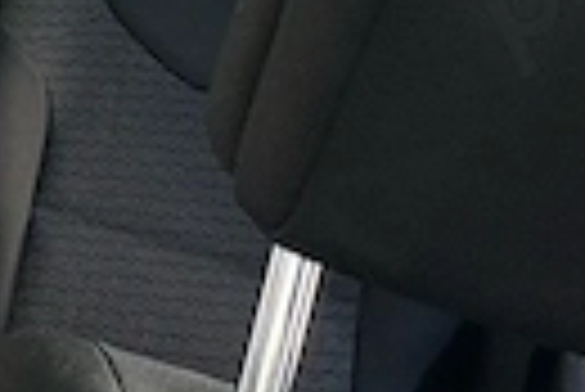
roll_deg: -9.8
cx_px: -454
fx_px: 1090
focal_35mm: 67
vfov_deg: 18.6
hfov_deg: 21.0
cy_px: -149
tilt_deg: -13.7
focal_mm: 2.22
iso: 100
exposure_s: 1/137
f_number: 2.2
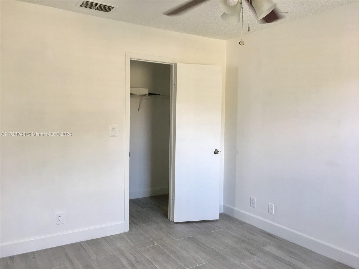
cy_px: 134
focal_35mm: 29
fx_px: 301
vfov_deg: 48.2
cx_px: 180
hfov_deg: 61.7
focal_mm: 4.15
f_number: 2.2
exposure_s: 1/15
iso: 25
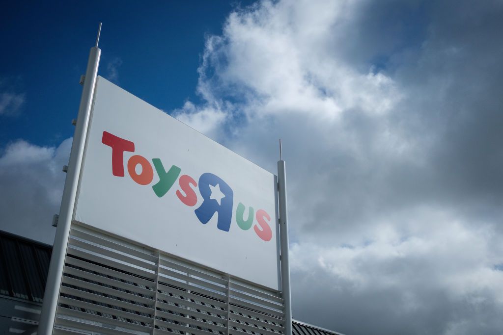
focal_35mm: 35
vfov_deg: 37.9
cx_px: 252
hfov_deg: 54.4
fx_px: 489
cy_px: 168
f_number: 2
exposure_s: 1/28000
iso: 200
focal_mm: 23
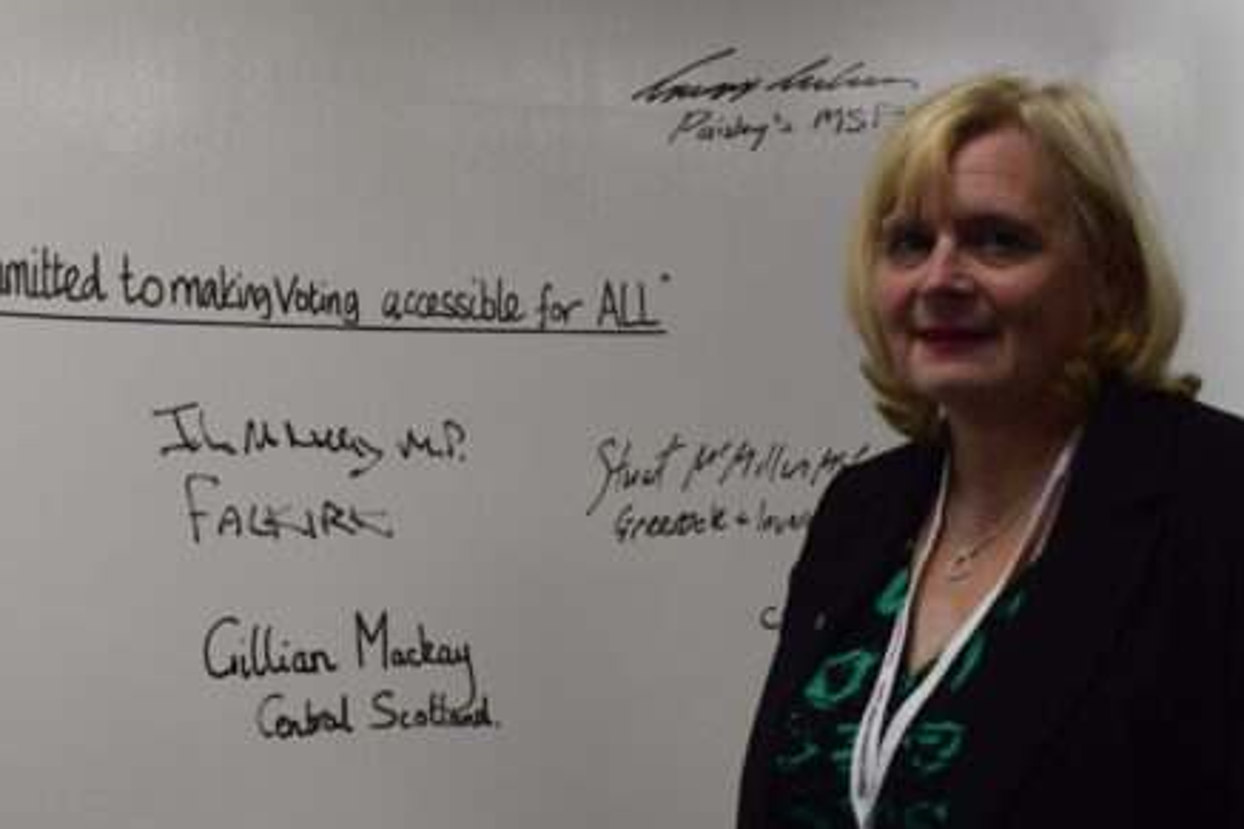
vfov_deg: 23.8
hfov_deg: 34.7
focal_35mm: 57
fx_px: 1963
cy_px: 469
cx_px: 380
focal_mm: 23
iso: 400
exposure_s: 1/40
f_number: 7.1
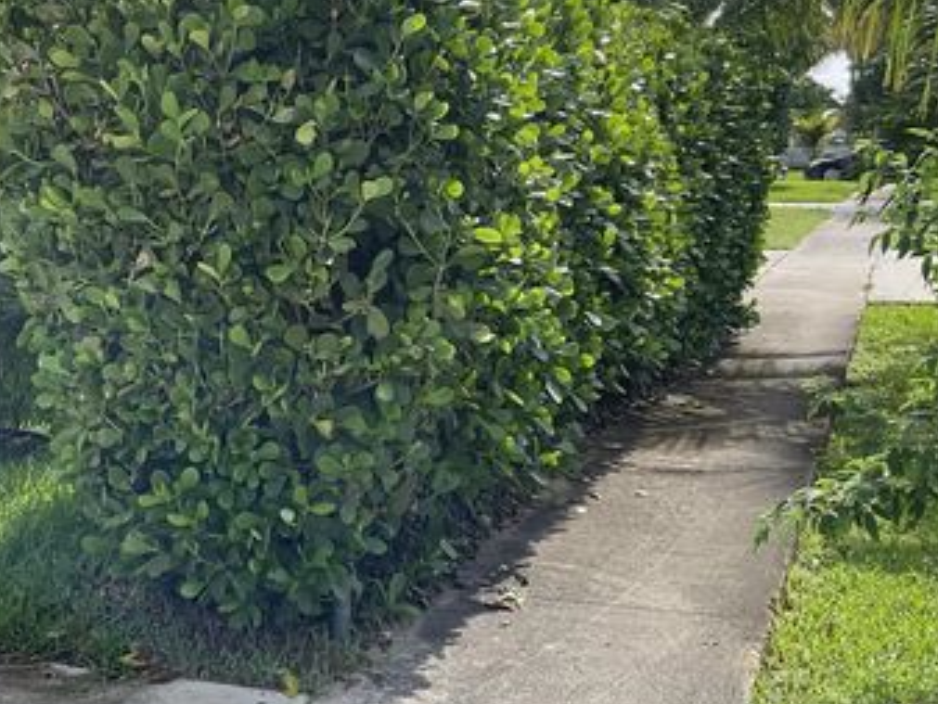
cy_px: 250
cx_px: 253
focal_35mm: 55
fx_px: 1491
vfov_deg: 26.5
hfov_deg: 34.3
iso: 16
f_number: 1.8
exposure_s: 1/912
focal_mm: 3
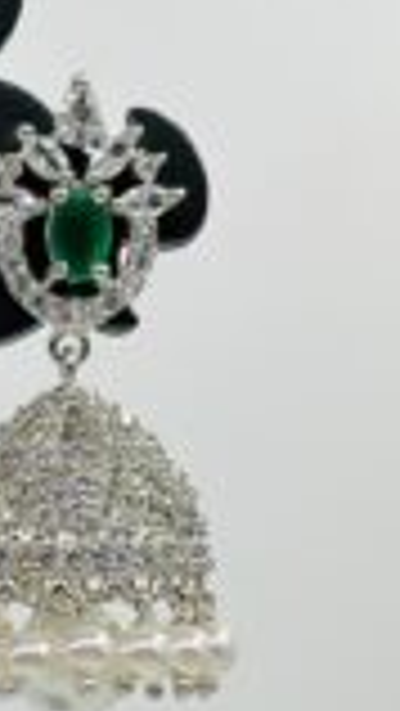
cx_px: -337
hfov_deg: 6.4
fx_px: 3485
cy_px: 873
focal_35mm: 185
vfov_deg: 11.4
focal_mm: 6.86
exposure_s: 1/1783
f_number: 1.78
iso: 100
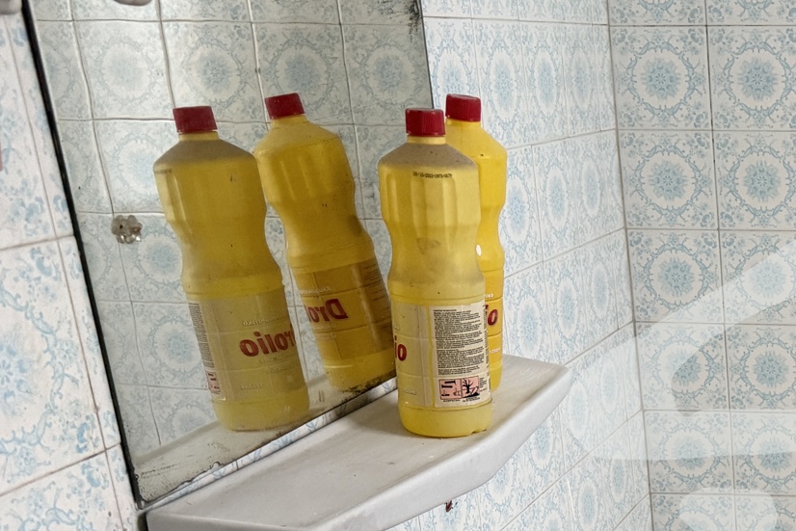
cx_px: 903
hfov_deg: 30.4
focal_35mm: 58
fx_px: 1283
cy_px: 566
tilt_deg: -20.2
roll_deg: +0.0
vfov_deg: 22.3
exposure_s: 1/60
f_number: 1.78
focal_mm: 6.76
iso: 400
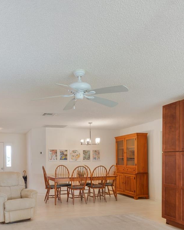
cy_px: 156
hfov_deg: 48.7
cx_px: 54
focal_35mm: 29
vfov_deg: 58.9
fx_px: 198
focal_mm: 10
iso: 250
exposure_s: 1/8
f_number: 9
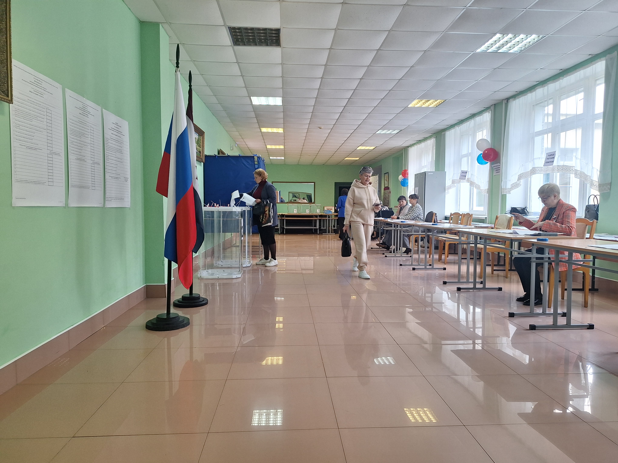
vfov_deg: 58.9
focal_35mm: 23
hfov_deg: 73.9
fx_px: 411
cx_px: 309
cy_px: 232
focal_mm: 5.54
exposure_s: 1/50
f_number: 1.8
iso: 50
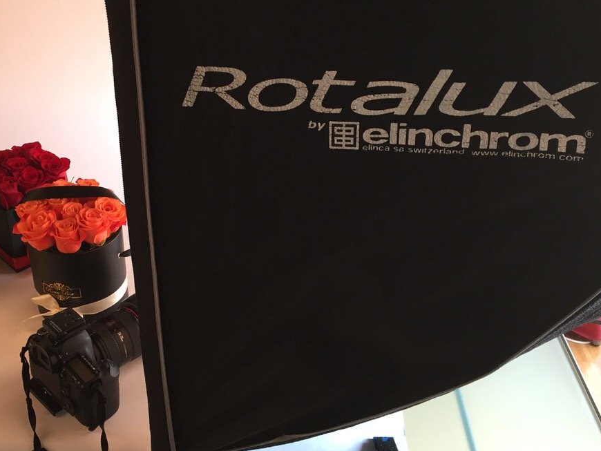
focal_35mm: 40
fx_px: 695
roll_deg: +0.5
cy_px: 221
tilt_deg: -30.4
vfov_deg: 36.0
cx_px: 213
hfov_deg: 46.2
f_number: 2.2
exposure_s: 1/33
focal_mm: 4.15
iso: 80
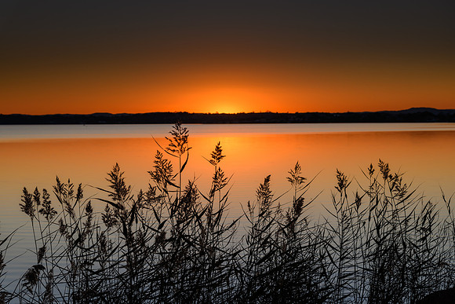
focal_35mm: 71
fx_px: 899
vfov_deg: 19.2
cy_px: 152
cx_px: 228
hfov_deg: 28.4
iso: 64
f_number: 8
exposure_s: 1/60
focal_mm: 70
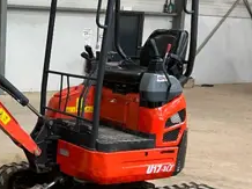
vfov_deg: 22.9
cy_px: 107
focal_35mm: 64
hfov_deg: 28.2
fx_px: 465
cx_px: -8
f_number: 1.8
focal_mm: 3
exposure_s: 1/60
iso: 125
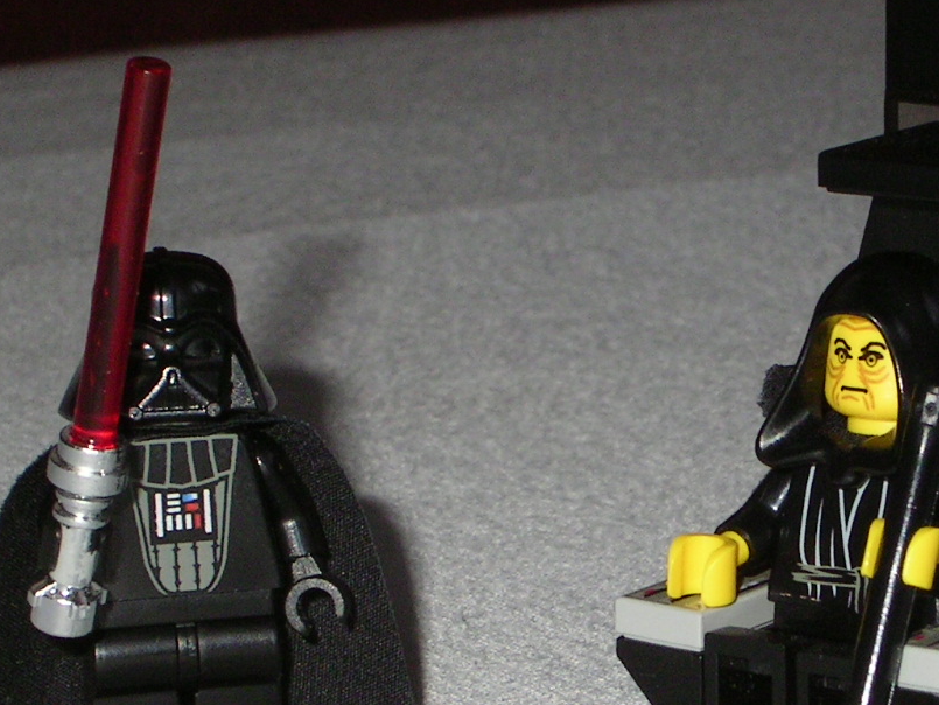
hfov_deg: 12.5
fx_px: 4259
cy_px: 441
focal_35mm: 157
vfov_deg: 9.5
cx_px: 714
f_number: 7
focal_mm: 12.4
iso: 100
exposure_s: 1/66.6
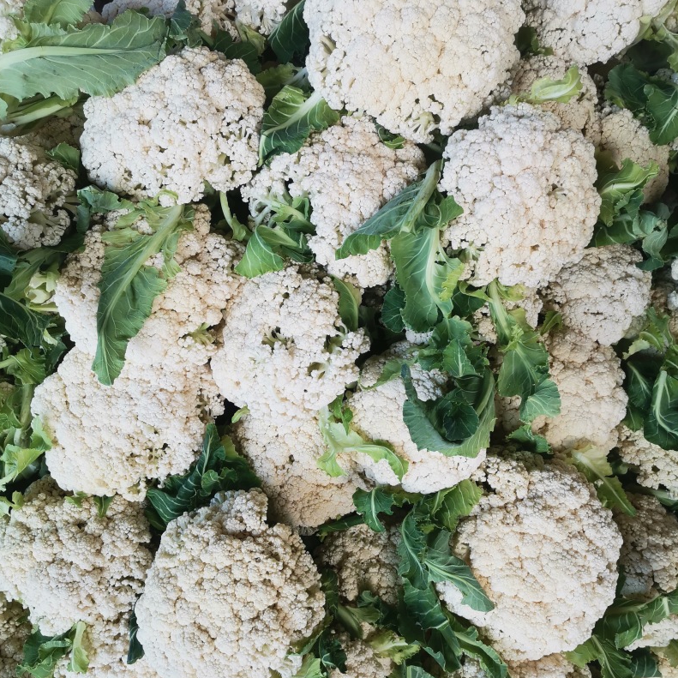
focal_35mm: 31
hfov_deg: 52.5
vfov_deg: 52.5
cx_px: 338
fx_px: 687
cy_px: 361
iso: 100
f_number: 1.8
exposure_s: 1/100
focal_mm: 4.75
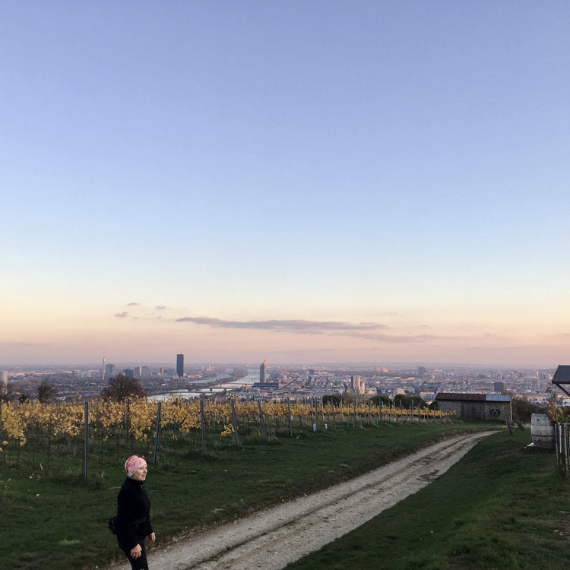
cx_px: 272
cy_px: 288
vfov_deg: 47.2
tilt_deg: +6.6
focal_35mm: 35
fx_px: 652
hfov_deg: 47.2
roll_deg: -0.4
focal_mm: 4.15
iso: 25
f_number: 2.2
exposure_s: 1/270
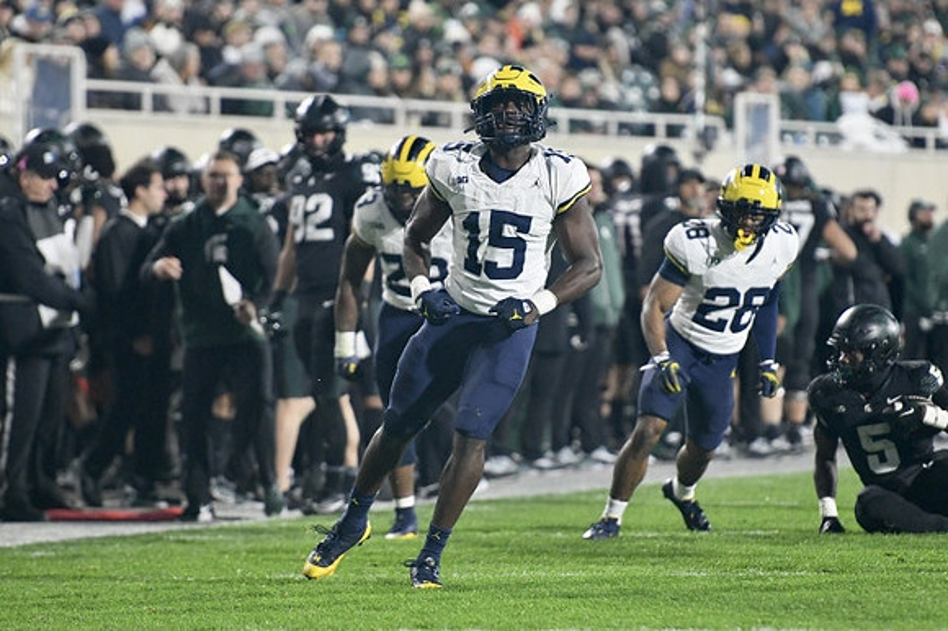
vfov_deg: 4.6
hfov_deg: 6.9
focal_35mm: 300
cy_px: 316
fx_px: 7895
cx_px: 474
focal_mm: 200
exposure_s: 1/1250
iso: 3200
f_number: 2.8
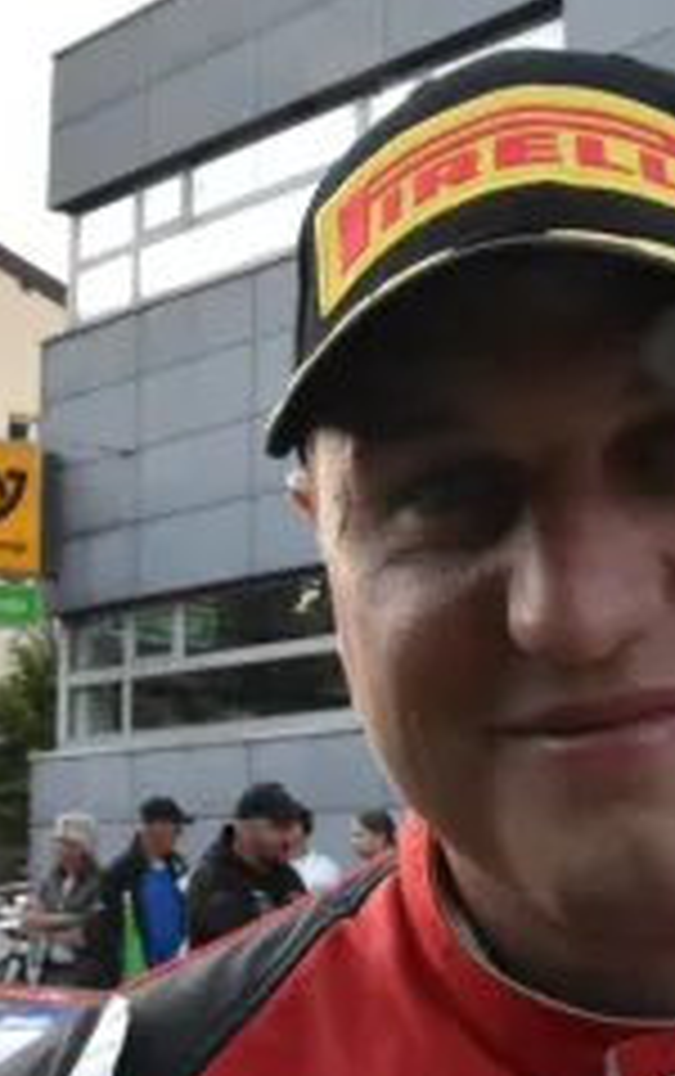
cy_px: 603
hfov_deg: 18.7
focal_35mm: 69
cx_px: 585
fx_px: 2025
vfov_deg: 29.7
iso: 4000
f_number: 13
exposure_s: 1/200
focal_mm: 18
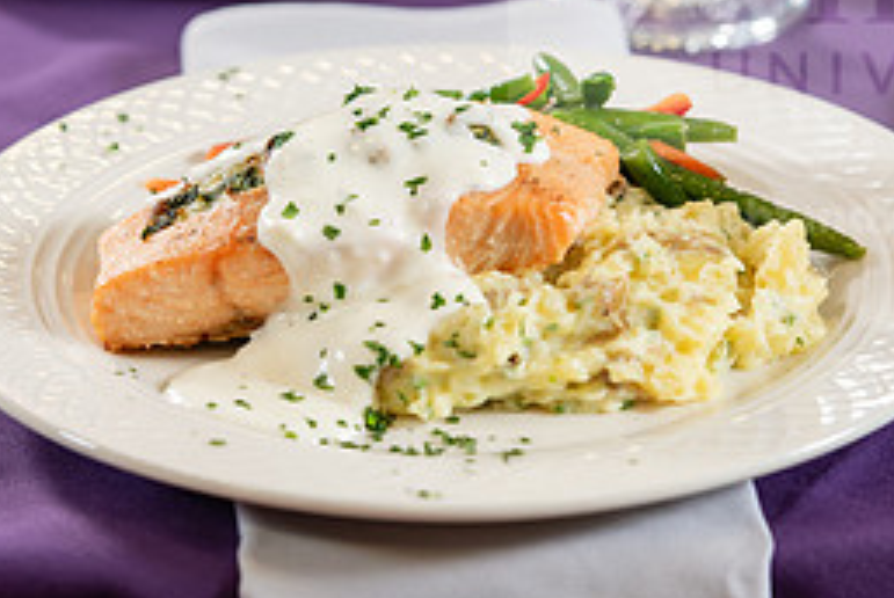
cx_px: 404
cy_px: 290
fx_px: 8130
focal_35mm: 327
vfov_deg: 4.2
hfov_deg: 6.3
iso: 400
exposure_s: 1/160
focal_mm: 145
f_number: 4
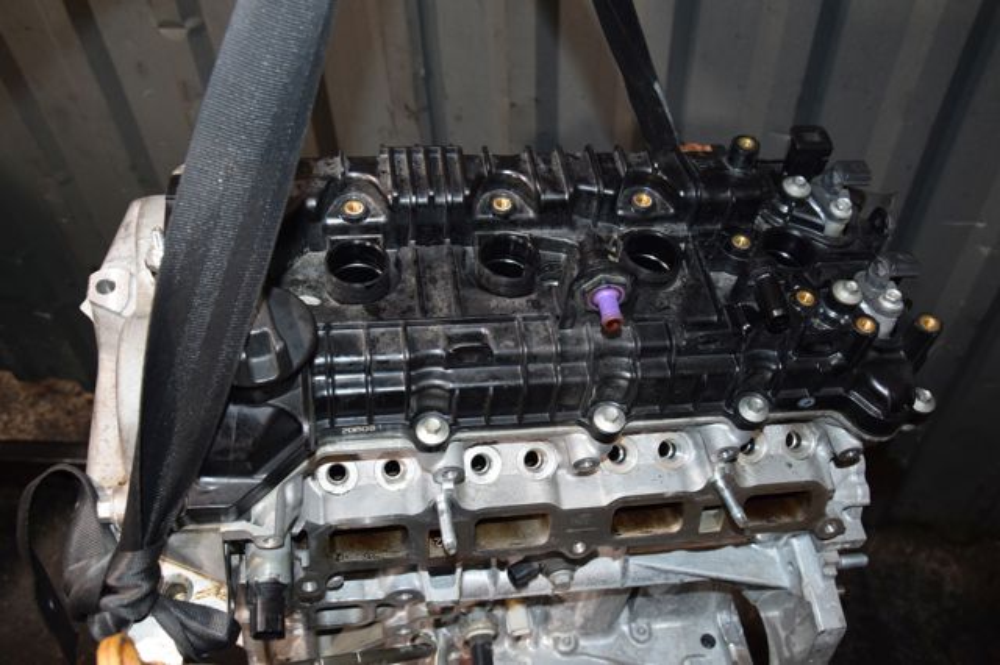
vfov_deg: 36.8
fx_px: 999
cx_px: 500
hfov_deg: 53.2
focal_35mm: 36
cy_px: 332
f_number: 5.6
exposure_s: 1/60
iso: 1600
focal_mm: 24
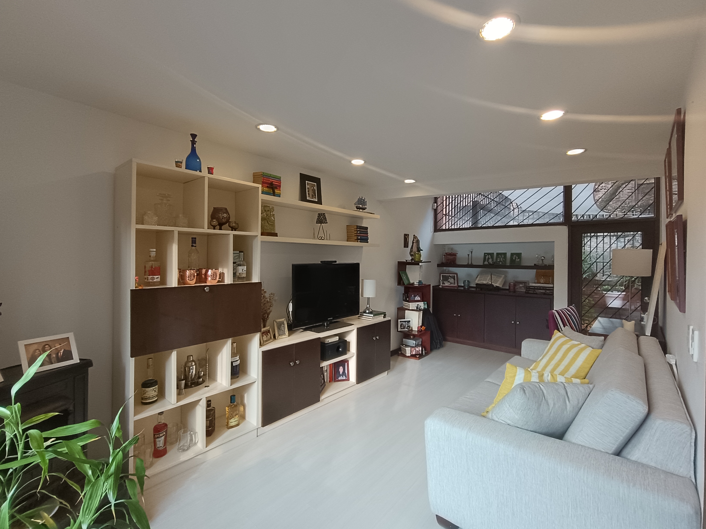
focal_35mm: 16
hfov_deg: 94.5
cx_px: 353
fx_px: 326
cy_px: 264
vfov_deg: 78.1
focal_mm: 1.66
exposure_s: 1/60
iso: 246
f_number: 2.2
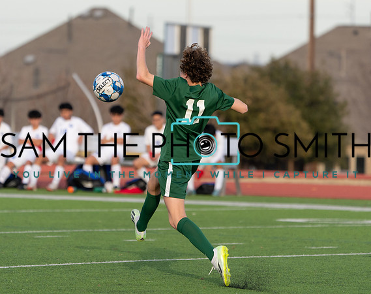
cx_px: 192
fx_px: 4453
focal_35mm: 407
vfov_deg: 3.8
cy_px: 136
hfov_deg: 4.8
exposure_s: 1/1250
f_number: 5.6
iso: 800
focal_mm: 306
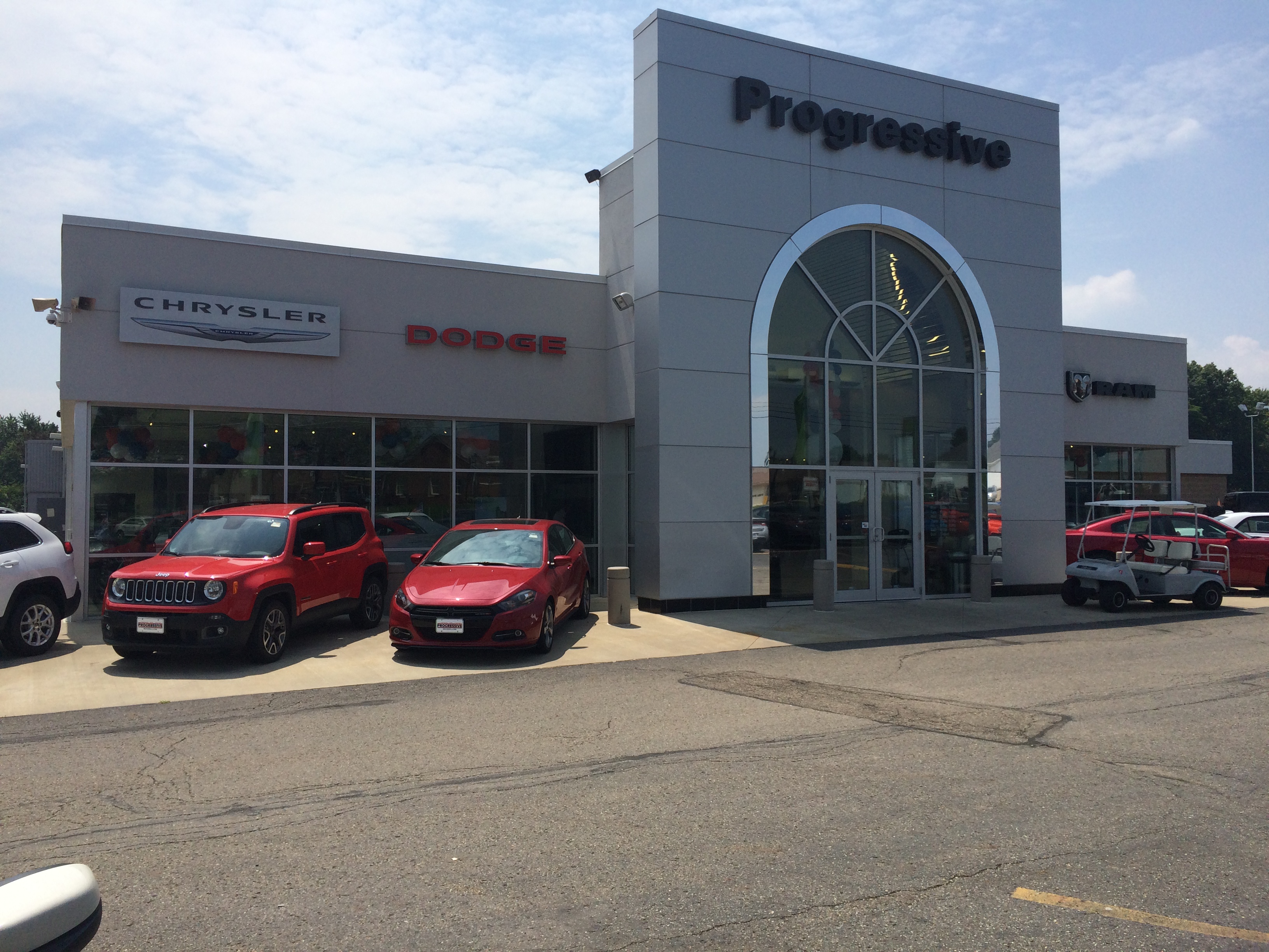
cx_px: 634
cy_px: 476
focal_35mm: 29
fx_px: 1063
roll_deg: -0.7
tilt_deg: +0.1
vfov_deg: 48.2
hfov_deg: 61.7
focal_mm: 4.15
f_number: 2.2
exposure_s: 1/4115
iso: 32
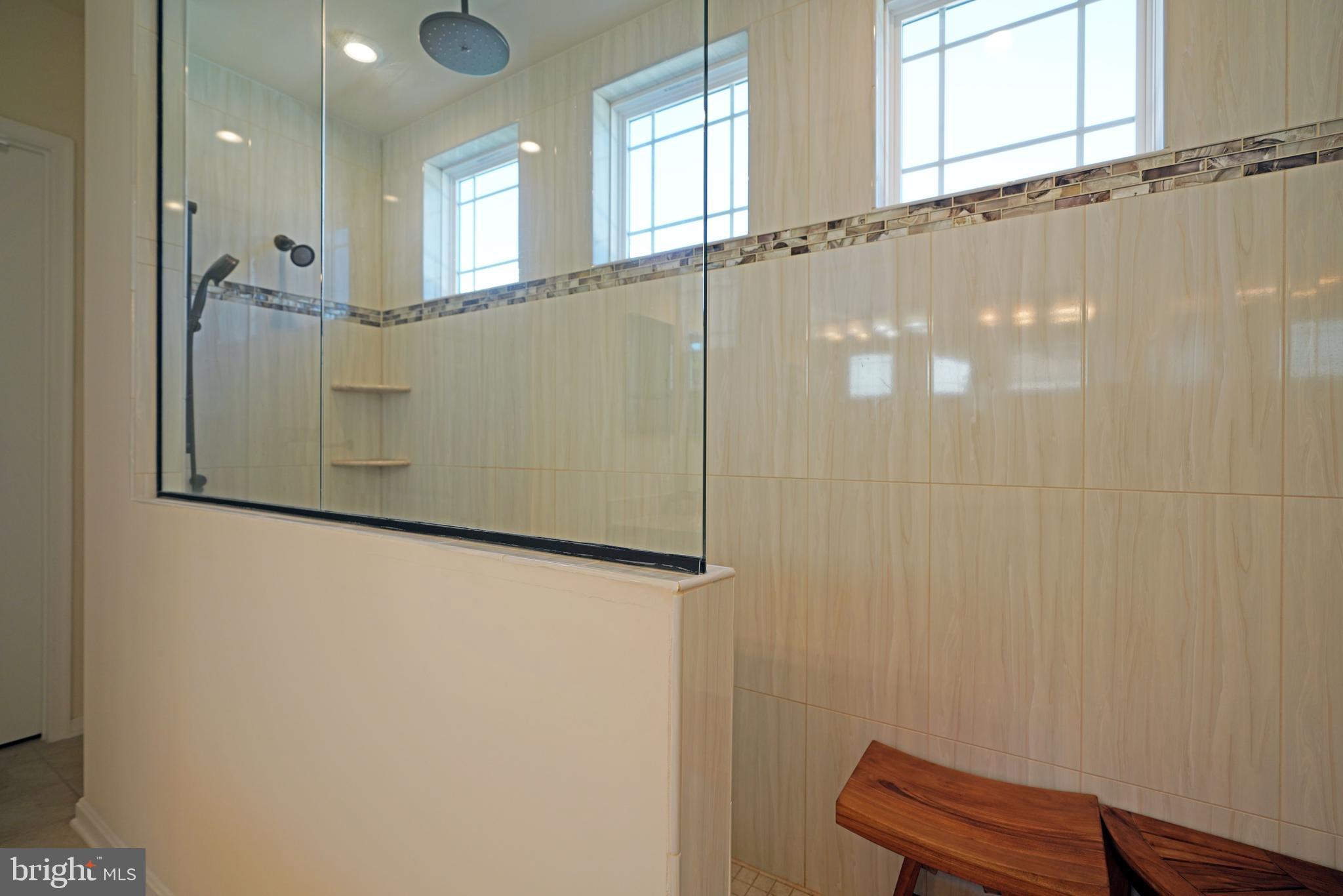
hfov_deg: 96.7
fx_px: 597
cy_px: 448
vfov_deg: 73.8
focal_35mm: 16
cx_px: 672
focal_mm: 16
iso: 250
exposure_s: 1/160
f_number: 4
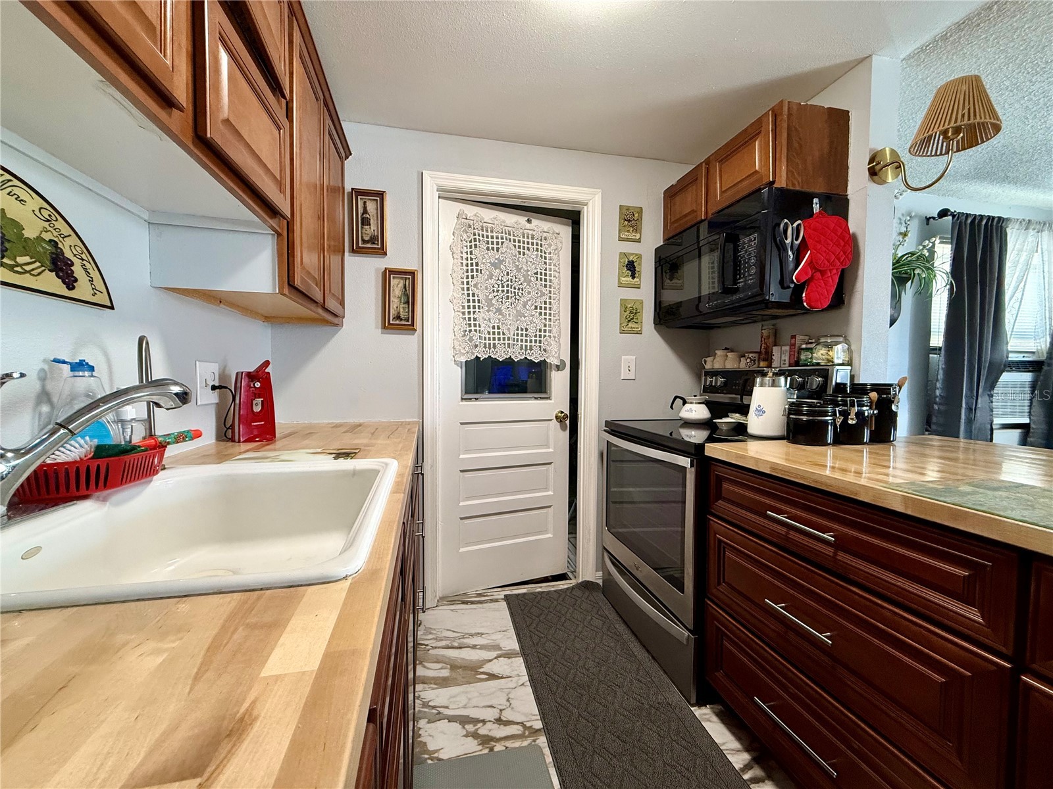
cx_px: 526
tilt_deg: -2.3
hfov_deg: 102.1
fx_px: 426
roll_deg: -0.5
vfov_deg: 85.7
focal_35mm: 14
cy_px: 394
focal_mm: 2.22
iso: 250
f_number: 2.2
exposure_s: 1/60
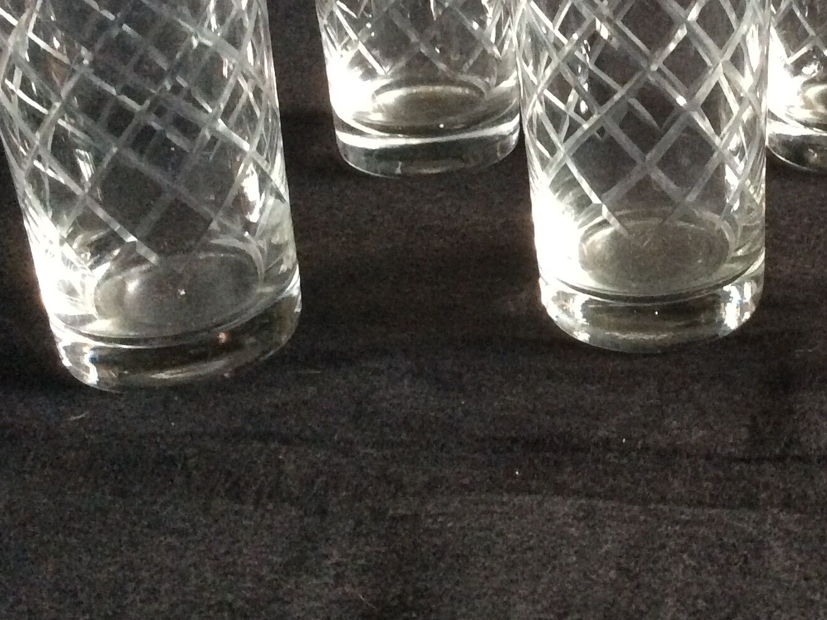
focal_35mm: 63
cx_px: 708
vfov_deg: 23.0
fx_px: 1505
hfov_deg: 29.7
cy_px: 126
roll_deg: +0.8
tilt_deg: -24.0
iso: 400
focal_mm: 3.3
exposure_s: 1/17
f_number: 2.4
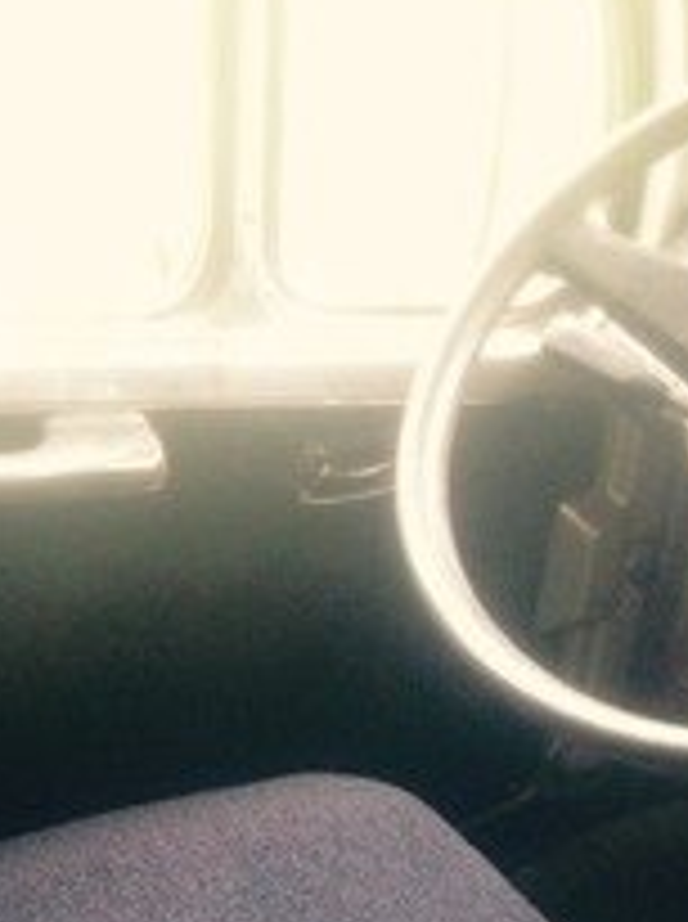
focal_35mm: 80
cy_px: 333
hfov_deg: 17.5
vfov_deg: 24.4
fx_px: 2127
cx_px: -135
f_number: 2.4
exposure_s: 1/20
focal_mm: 4.12
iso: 100
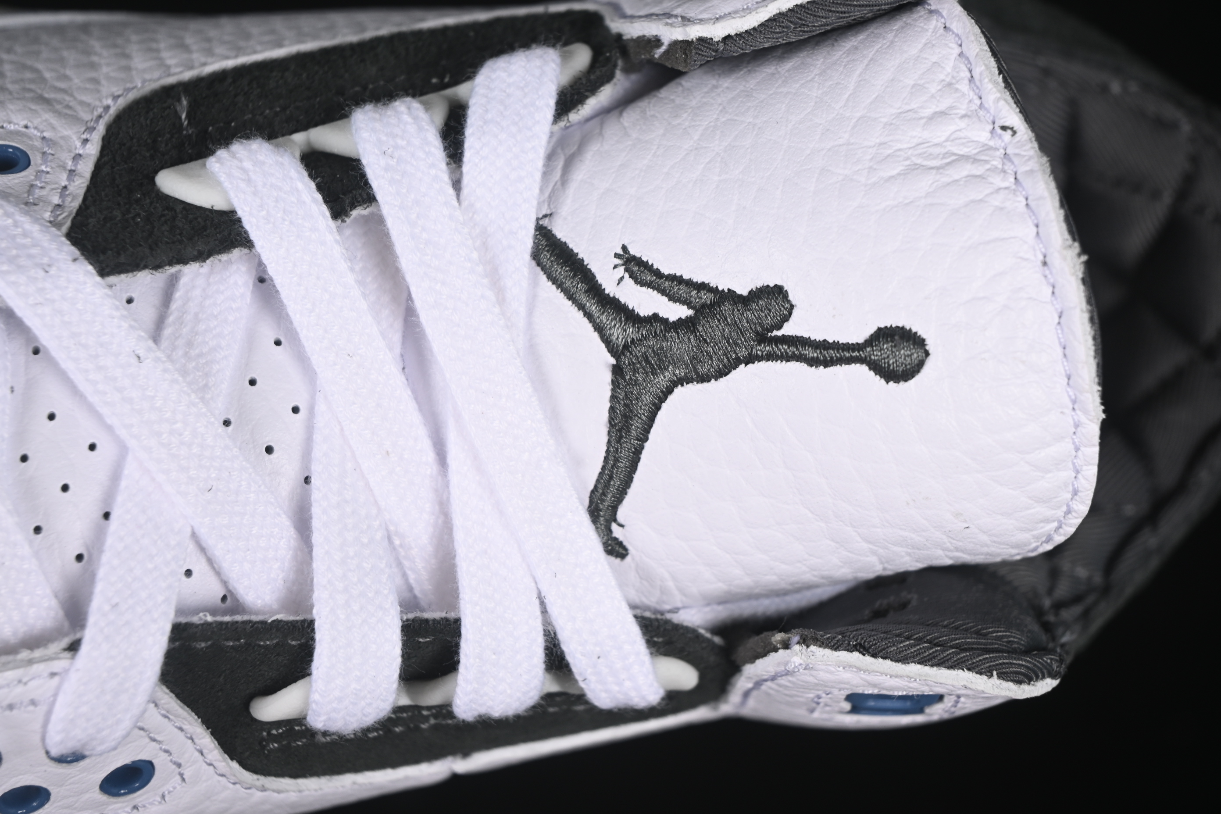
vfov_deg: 18.2
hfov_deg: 27.0
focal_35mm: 75
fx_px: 2544
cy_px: 407
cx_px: 610
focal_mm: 50
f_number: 7.1
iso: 160
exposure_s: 1/80
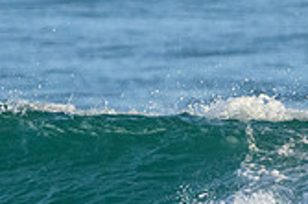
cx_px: 225
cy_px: 218
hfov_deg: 0.8
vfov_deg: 0.6
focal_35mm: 2447
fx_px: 20915
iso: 3200
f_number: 11
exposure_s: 1/2000
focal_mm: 510
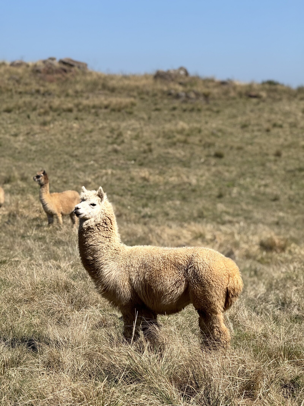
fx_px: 1405
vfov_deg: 16.4
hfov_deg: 12.3
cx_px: 152
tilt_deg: -2.8
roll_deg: +0.2
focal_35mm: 120
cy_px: 203
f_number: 2.8
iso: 50
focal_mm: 15.66
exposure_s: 1/1773
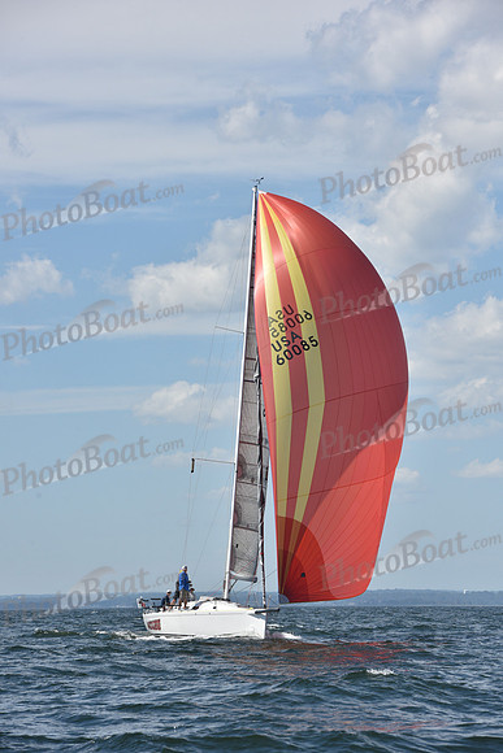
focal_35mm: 145
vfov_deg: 14.2
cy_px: 376
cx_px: 252
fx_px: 3037
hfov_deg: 9.5
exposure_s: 1/1250
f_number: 9
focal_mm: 145
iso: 320
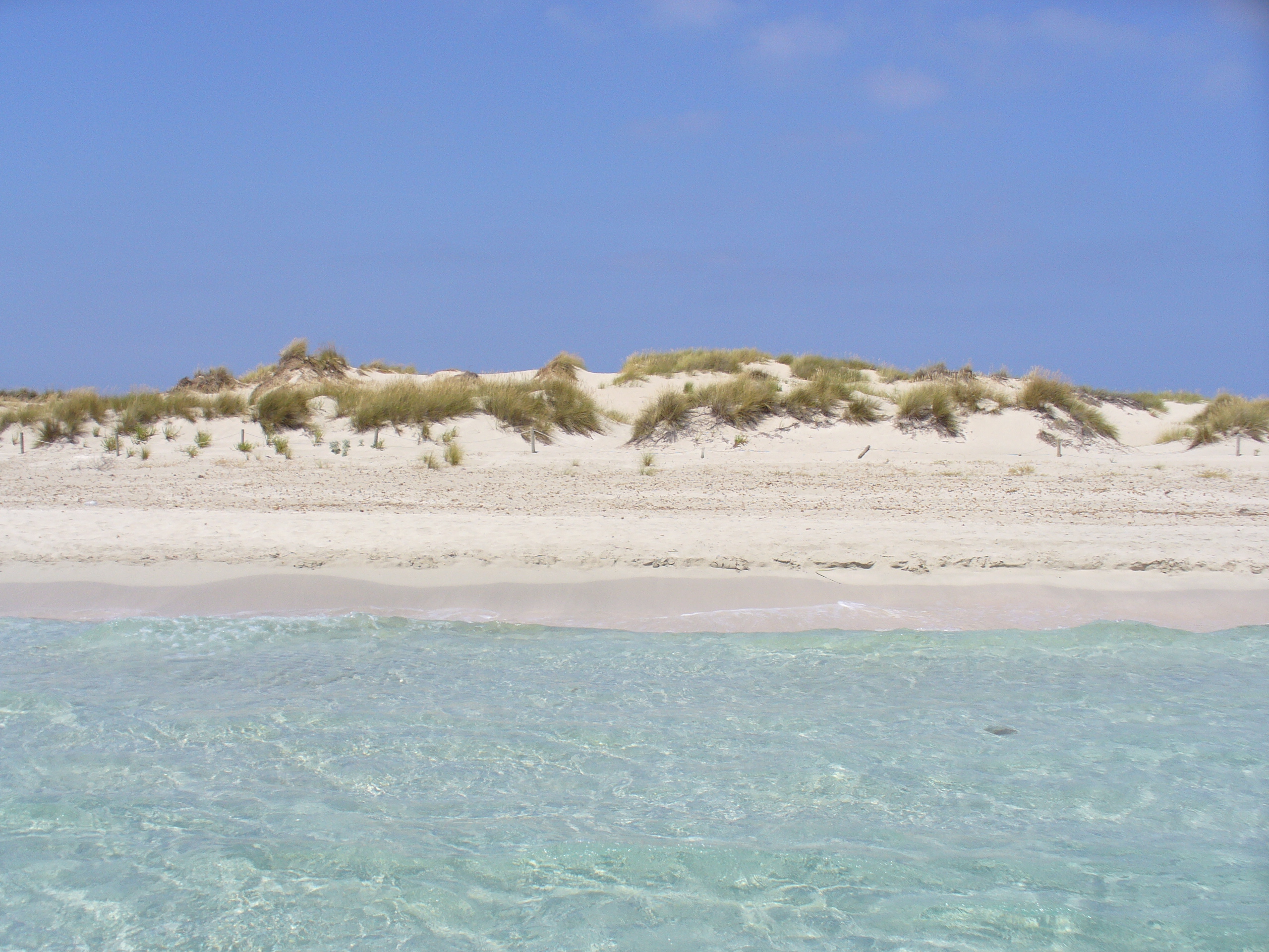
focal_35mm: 42
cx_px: 634
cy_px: 476
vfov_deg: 34.3
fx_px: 1540
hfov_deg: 44.8
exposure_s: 1/640
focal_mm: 7
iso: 80
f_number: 5.8
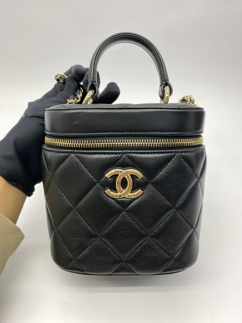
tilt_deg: -40.2
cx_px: 121
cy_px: 162
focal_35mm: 26
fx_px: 242
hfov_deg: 53.1
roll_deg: -1.0
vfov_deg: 67.3
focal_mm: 4.25
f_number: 1.8
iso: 40
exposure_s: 1/100
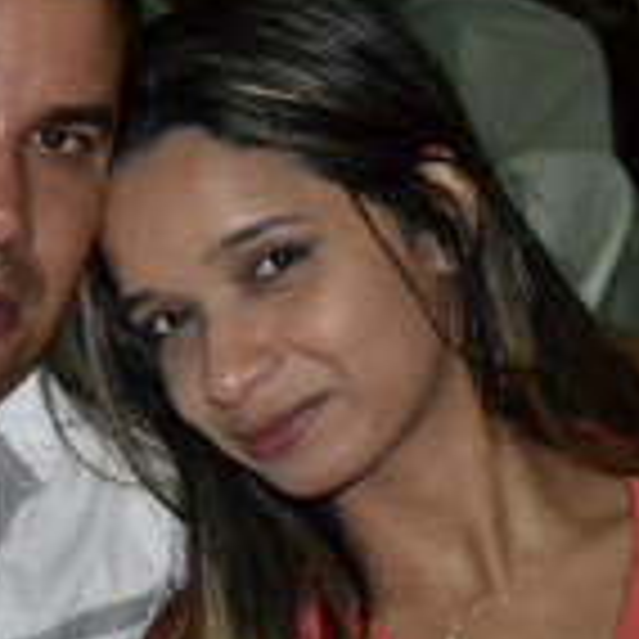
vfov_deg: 12.1
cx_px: 14
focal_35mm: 144
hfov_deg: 12.0
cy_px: 367
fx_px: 3007
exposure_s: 1/60
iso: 3200
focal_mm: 32
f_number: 4.8
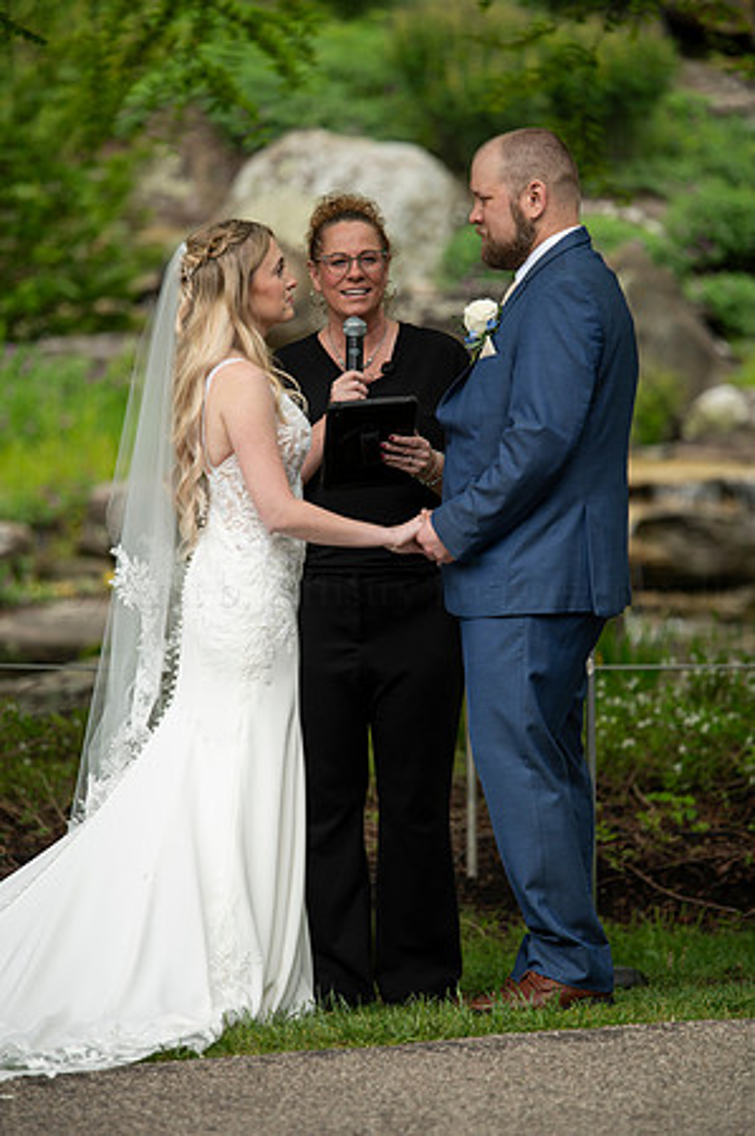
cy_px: 568
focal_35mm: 200
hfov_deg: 6.9
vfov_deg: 10.3
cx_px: 378
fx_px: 6306
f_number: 3.5
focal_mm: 200
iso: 125
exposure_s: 1/160
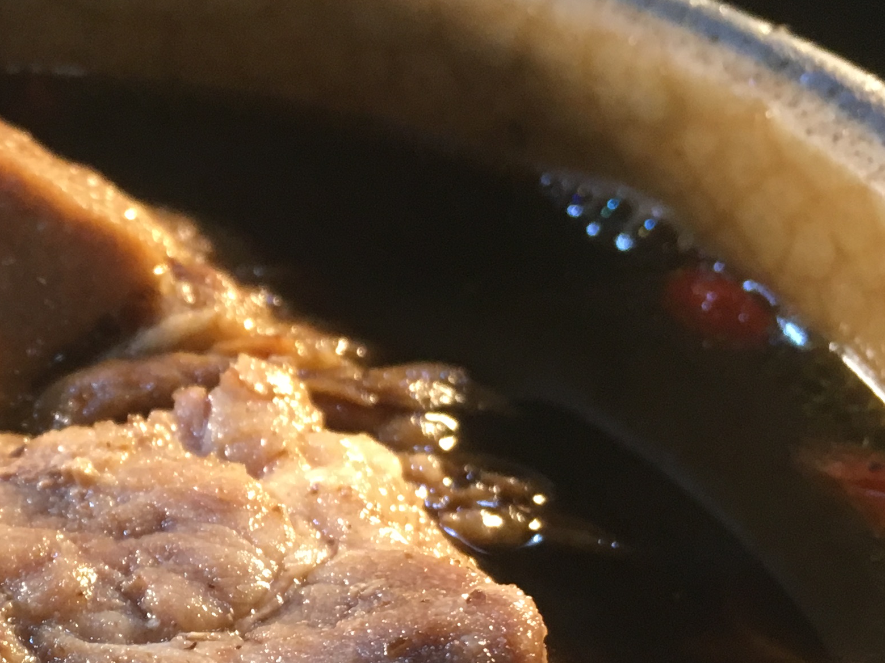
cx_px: -21
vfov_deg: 19.5
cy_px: 505
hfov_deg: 24.7
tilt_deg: -36.6
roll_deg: -1.0
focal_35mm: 75
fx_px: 1917
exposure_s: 1/30
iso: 80
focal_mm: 4.15
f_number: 2.2
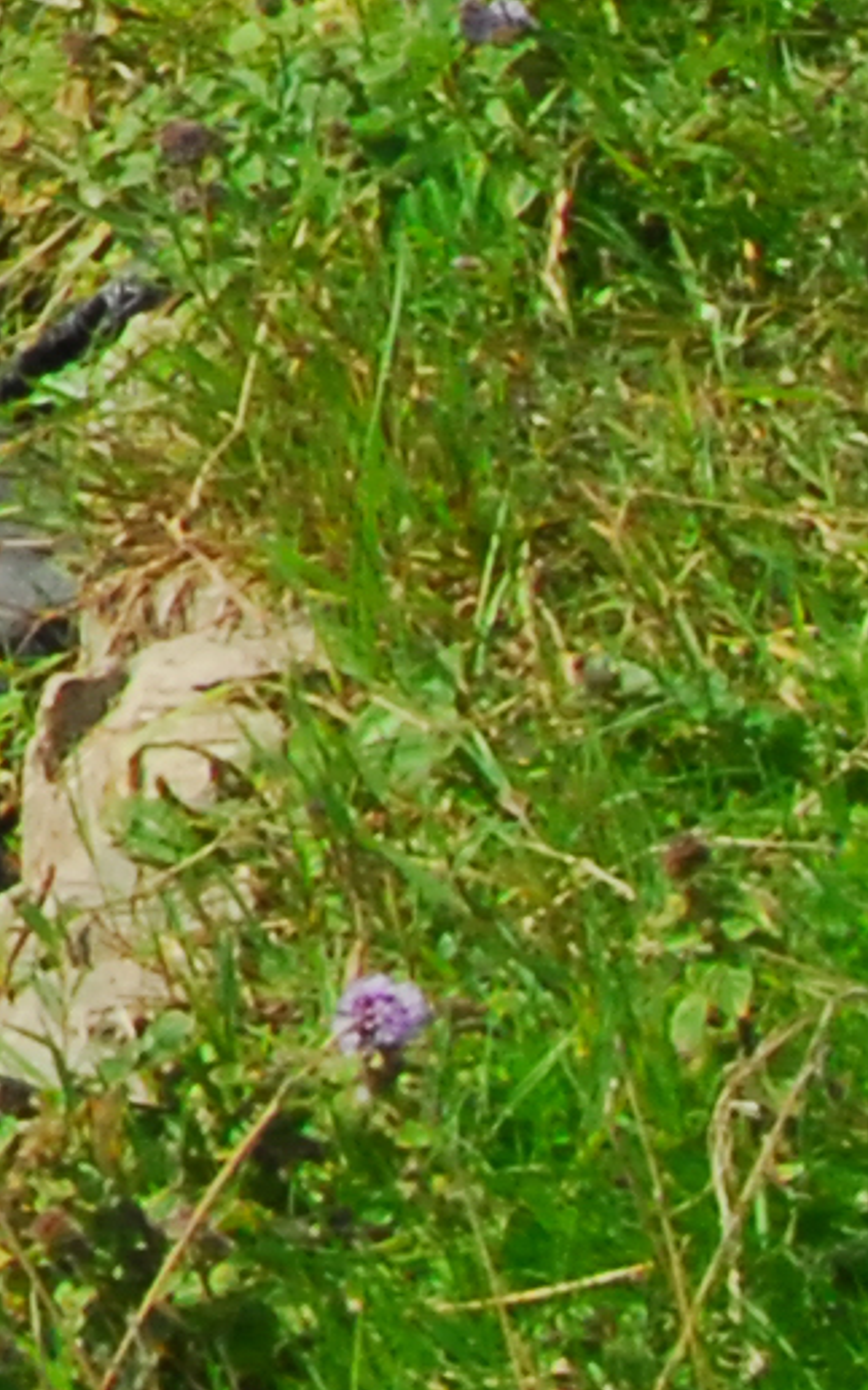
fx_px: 13895
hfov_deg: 3.4
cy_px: -1282
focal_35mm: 367
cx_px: -3158
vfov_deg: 5.6
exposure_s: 1/160
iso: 400
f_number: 18
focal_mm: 32
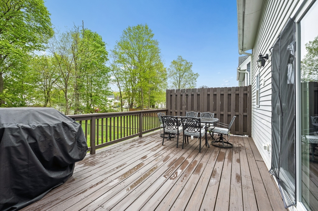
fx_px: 124
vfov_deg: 81.1
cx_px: 159
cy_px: 106
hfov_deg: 104.3
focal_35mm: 14
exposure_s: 1/125
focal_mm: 14
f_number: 8
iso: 100
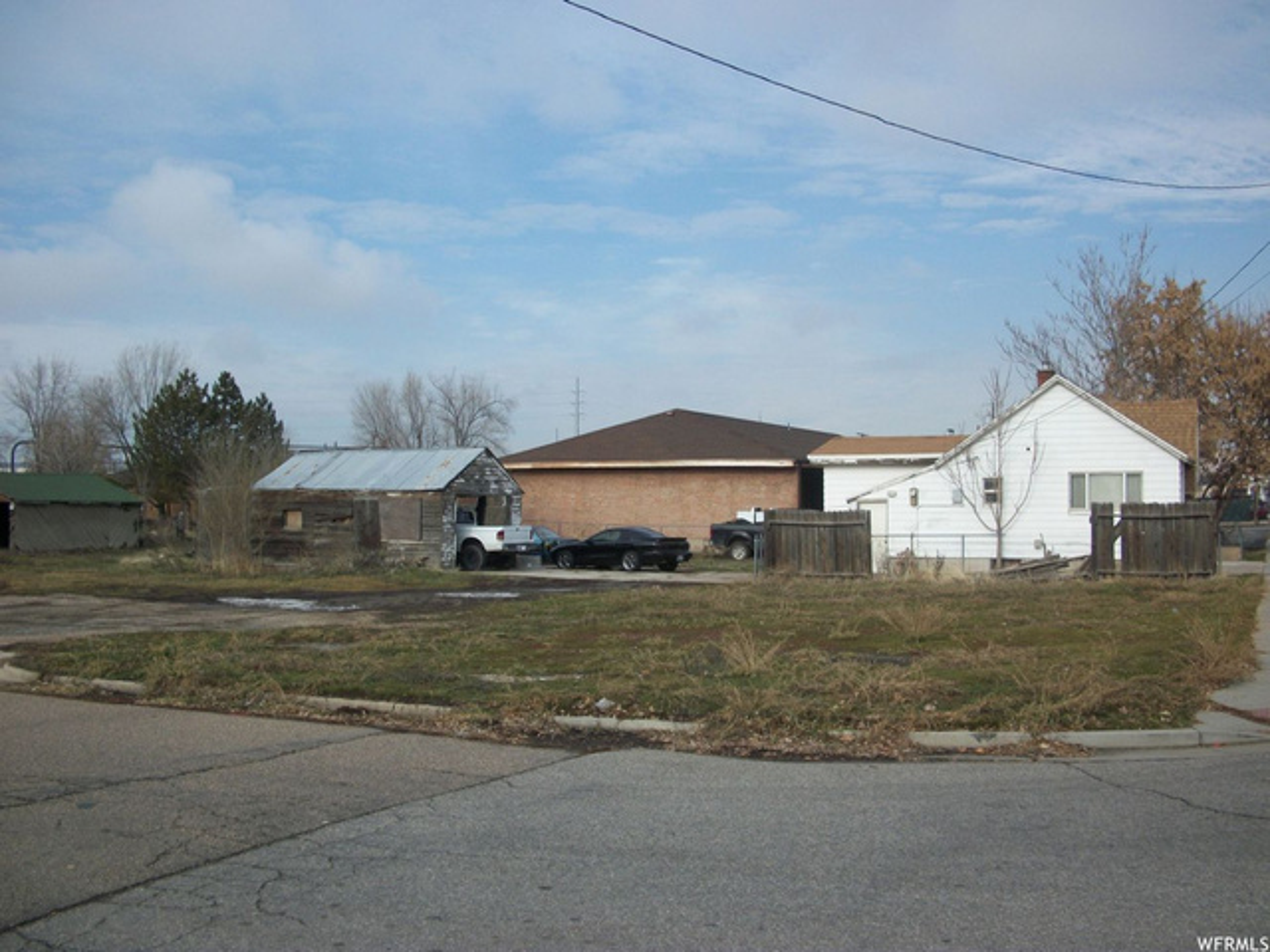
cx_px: 635
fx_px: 1284
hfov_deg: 52.6
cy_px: 476
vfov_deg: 40.7
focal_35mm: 35
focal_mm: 6.3
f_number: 8.8
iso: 80
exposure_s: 1/160
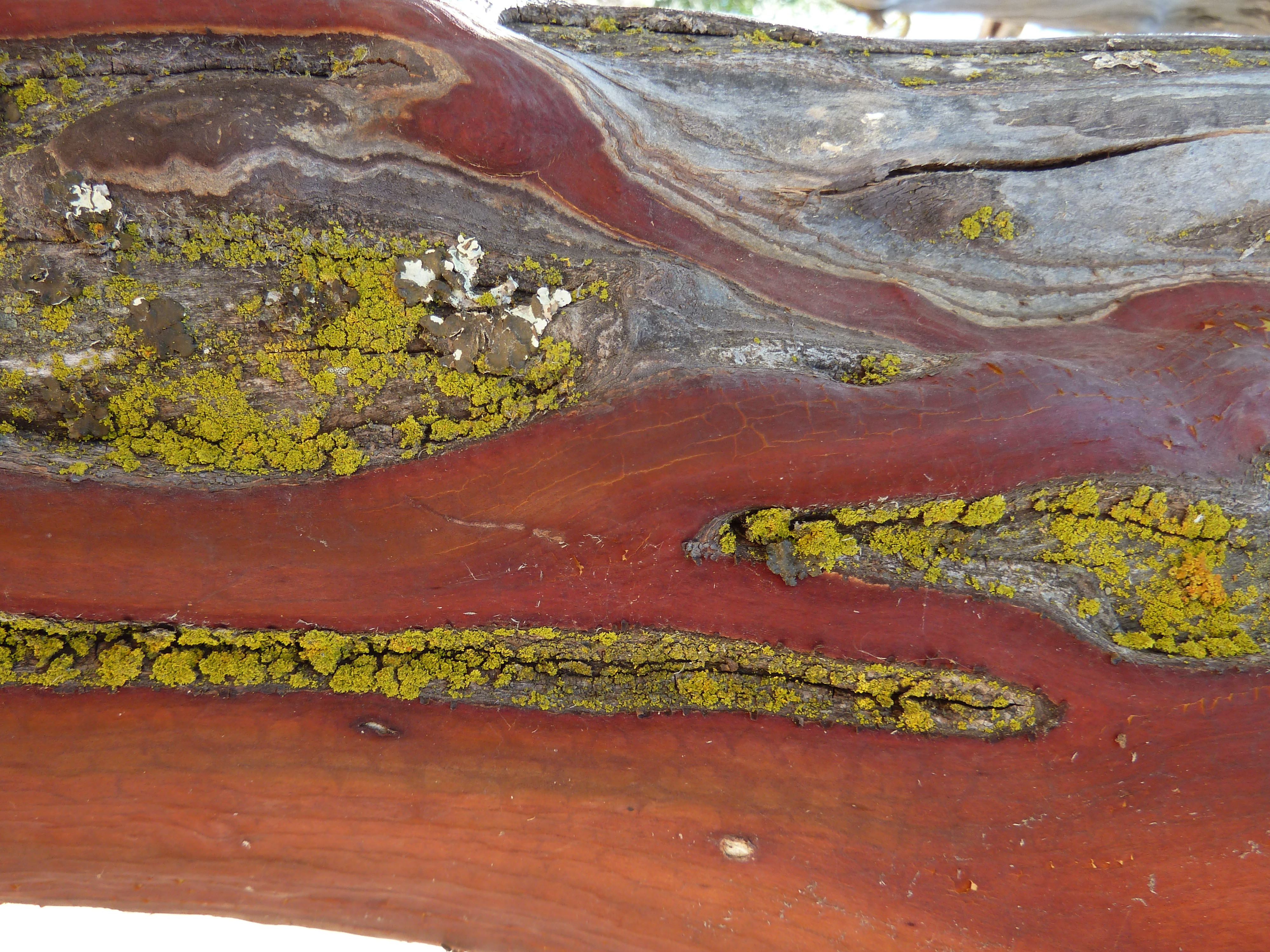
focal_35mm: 25
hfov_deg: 69.4
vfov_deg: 54.9
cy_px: 476
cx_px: 635
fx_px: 917
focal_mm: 4.1
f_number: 3.3
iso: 80
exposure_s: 1/50
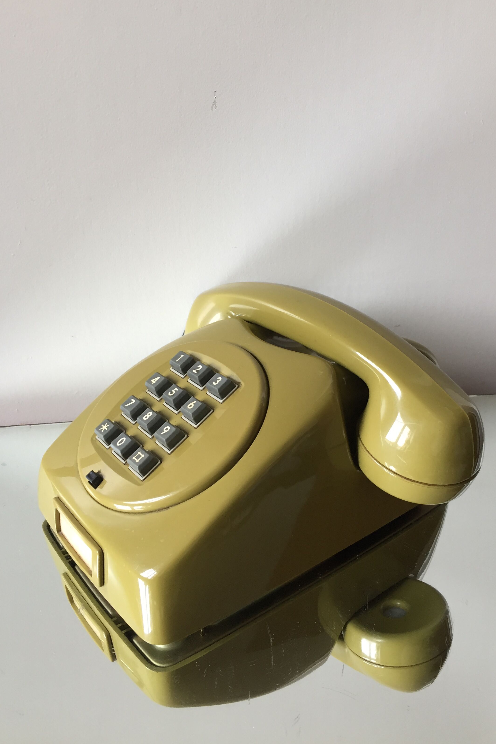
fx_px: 641
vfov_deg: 60.3
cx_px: 267
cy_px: 370
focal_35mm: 31
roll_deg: -0.1
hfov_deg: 42.3
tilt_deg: -26.9
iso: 40
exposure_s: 1/33
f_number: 2.2
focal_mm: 4.15
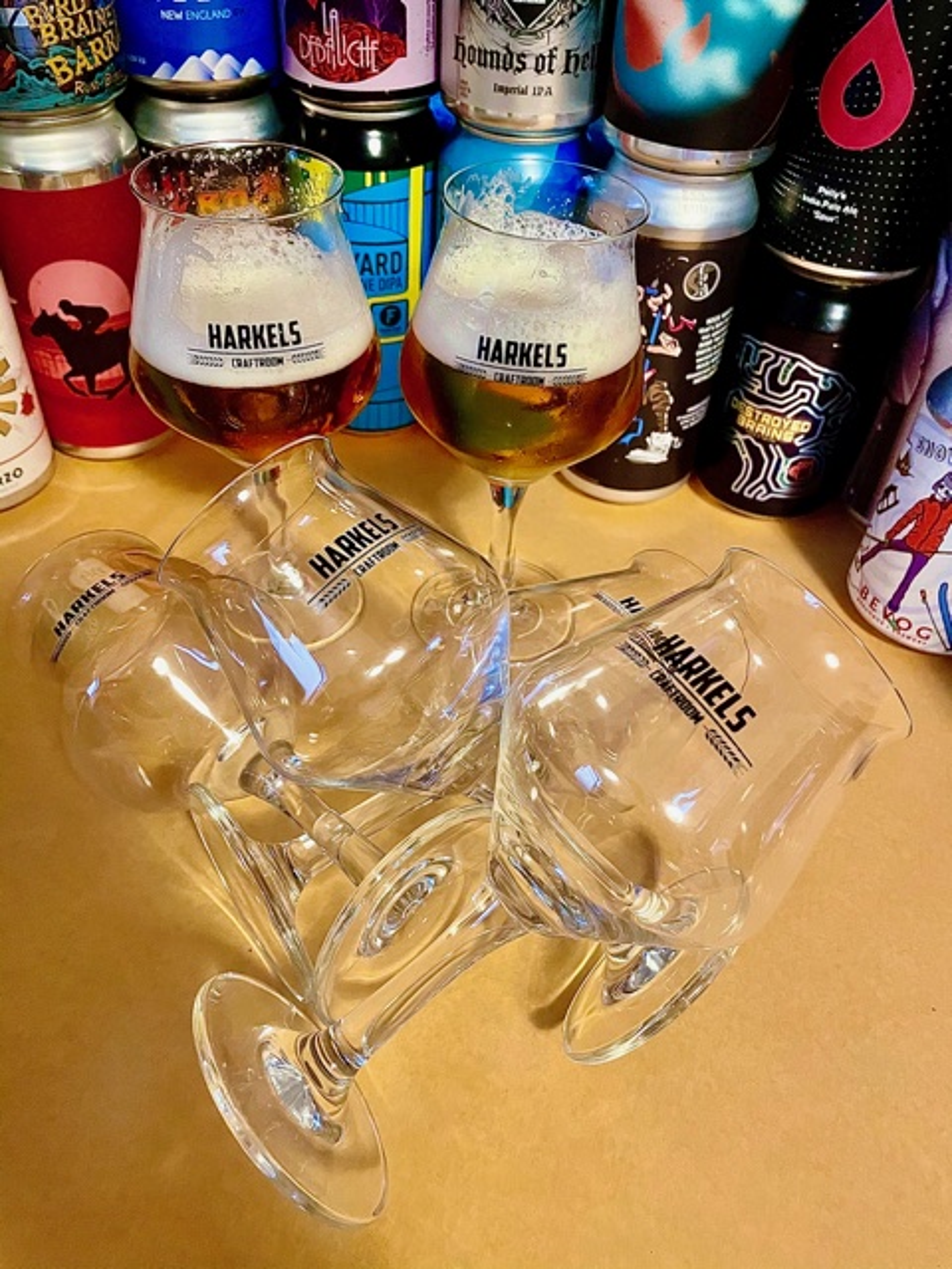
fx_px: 953
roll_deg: -3.7
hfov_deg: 53.1
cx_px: 476
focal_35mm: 26
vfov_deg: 67.3
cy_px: 634
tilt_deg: -43.8
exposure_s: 1/33
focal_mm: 4.2
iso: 500
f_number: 1.6
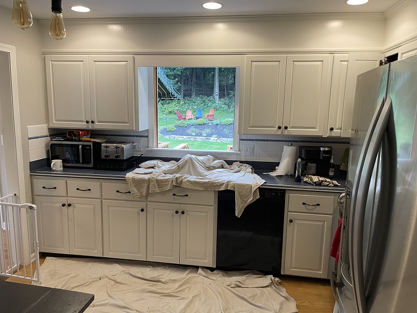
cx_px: 208
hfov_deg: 67.3
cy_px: 156
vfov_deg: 53.1
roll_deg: -1.5
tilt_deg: -9.8
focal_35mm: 26
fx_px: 313
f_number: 1.6
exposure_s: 1/60
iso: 80
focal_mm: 5.1
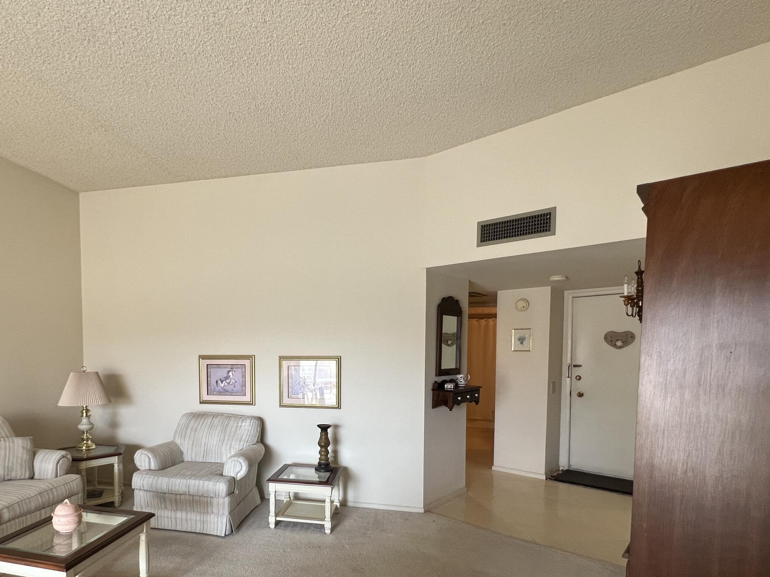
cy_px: 370
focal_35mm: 19
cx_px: 300
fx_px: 423
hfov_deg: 83.4
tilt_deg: -2.4
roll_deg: -0.5
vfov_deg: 67.3
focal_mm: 1.57
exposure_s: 1/120
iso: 125
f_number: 1.8
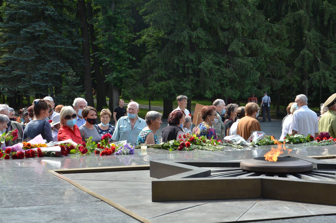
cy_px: 112
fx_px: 726
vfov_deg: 17.4
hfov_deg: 26.0
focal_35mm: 78
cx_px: 168
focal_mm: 52
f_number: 10
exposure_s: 1/400
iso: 640
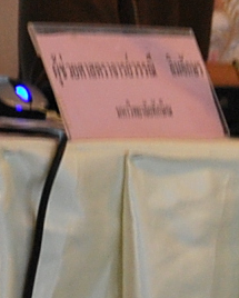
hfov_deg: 2.8
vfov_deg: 3.4
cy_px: -149
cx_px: 242
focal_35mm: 559
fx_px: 4938
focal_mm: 55
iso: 400
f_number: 5.6
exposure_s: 1/10
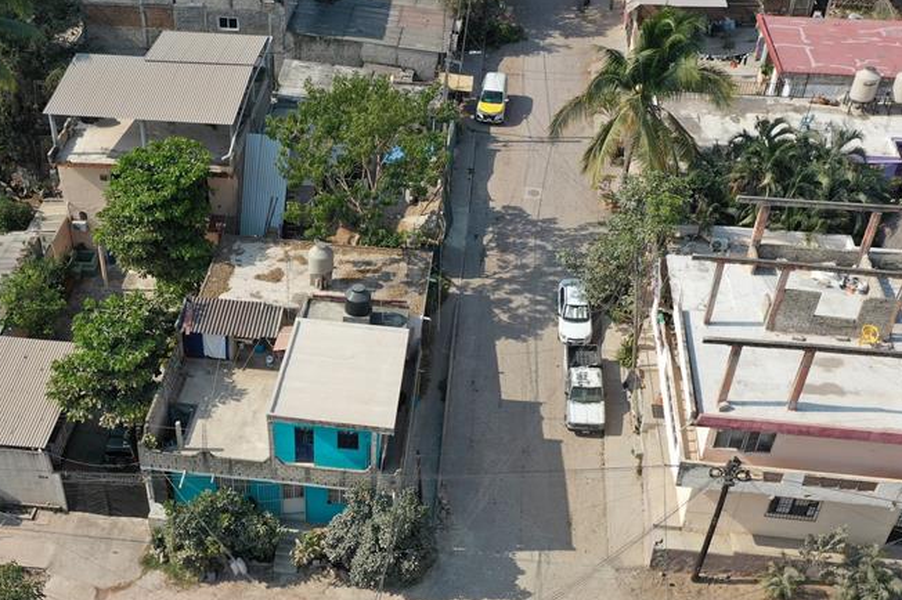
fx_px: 1102
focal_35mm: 44
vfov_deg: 30.2
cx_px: 310
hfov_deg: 44.0
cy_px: 419
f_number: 5.6
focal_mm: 10.26
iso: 100
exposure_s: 1/500
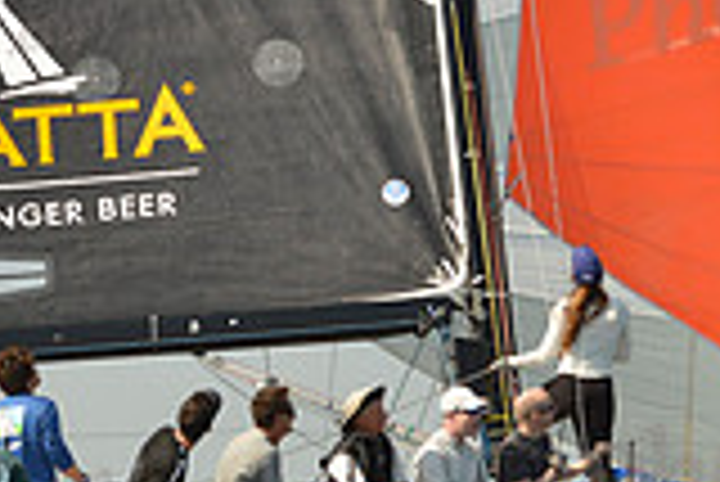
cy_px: 250
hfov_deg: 8.1
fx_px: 5084
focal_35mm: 254
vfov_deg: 5.4
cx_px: 351
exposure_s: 1/1250
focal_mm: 70
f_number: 6.3
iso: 200
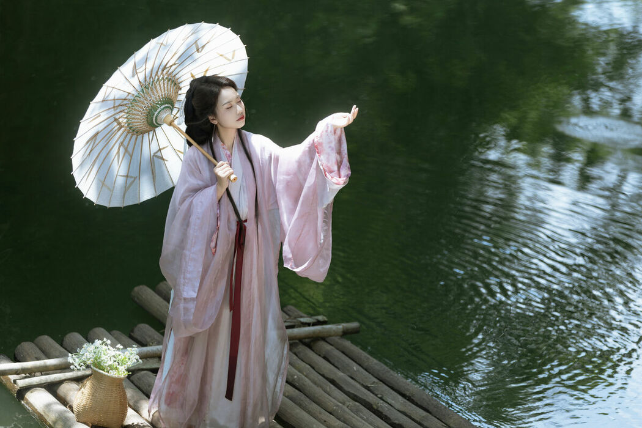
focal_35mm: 160
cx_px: 321
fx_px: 2853
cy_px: 214
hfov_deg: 12.8
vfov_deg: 8.6
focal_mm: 160
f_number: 2.8
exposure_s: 1/400
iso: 100
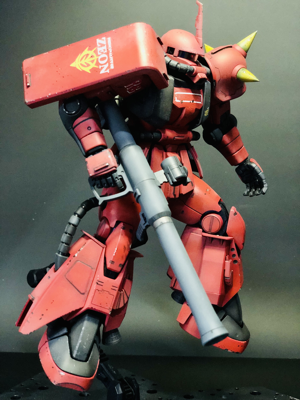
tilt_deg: -1.3
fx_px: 601
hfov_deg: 28.0
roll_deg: -1.0
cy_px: 200
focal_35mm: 52
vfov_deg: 36.8
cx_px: 150
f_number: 2.4
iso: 250
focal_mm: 6
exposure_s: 1/8
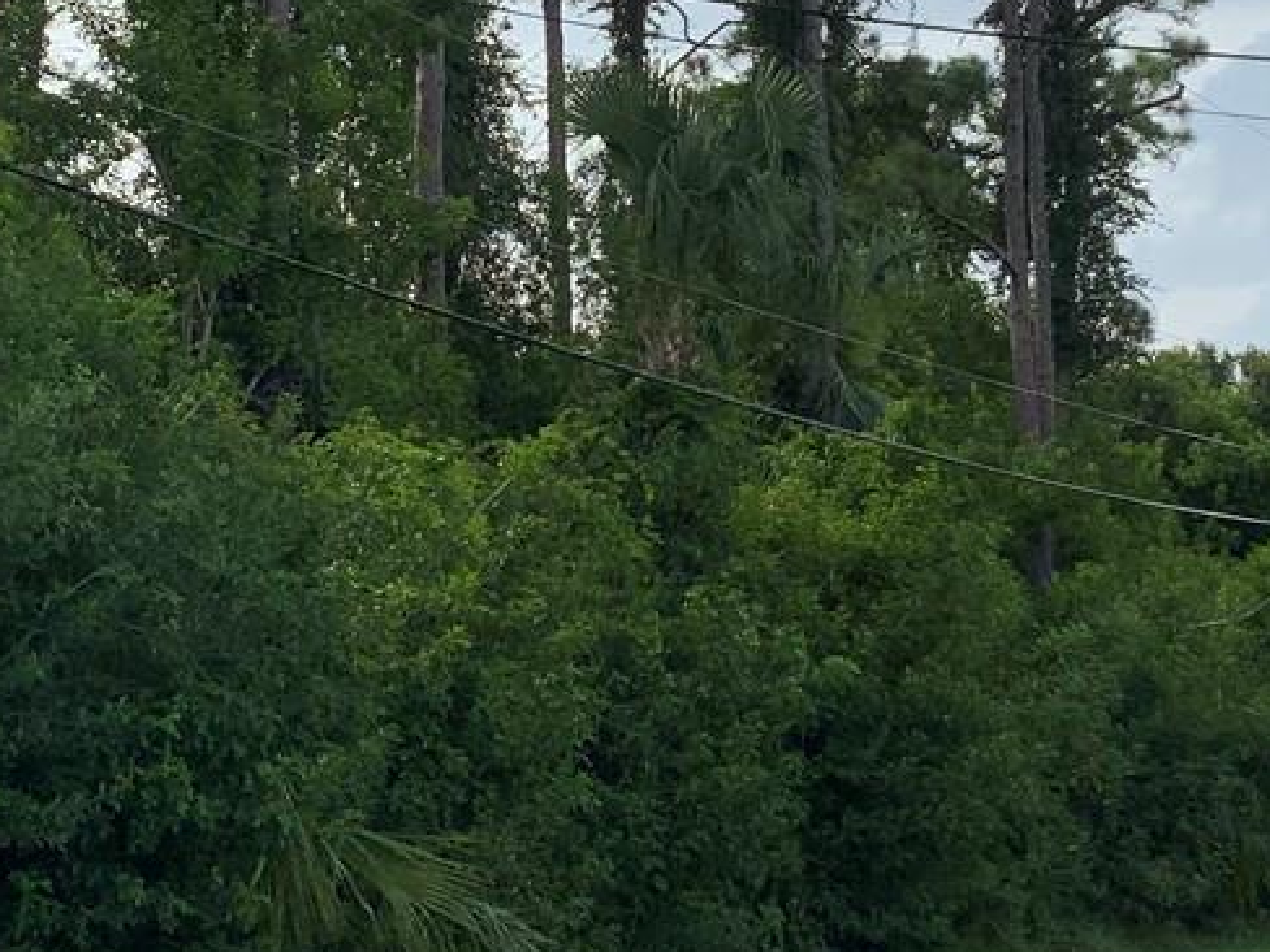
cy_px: 299
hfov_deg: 20.6
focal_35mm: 95
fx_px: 3485
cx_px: 593
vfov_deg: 15.5
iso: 16
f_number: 1.8
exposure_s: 1/1626
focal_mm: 3
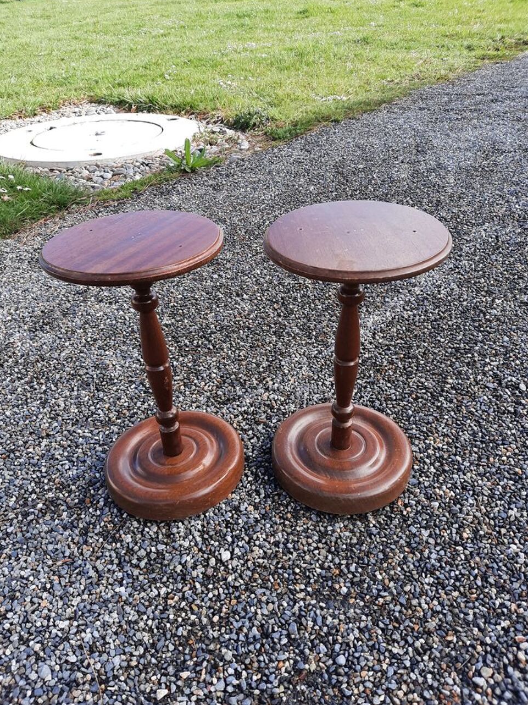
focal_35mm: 26
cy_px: 362
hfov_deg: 53.0
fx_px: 529
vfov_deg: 67.3
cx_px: 265
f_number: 2
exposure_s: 1/343
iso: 32
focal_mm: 4.6
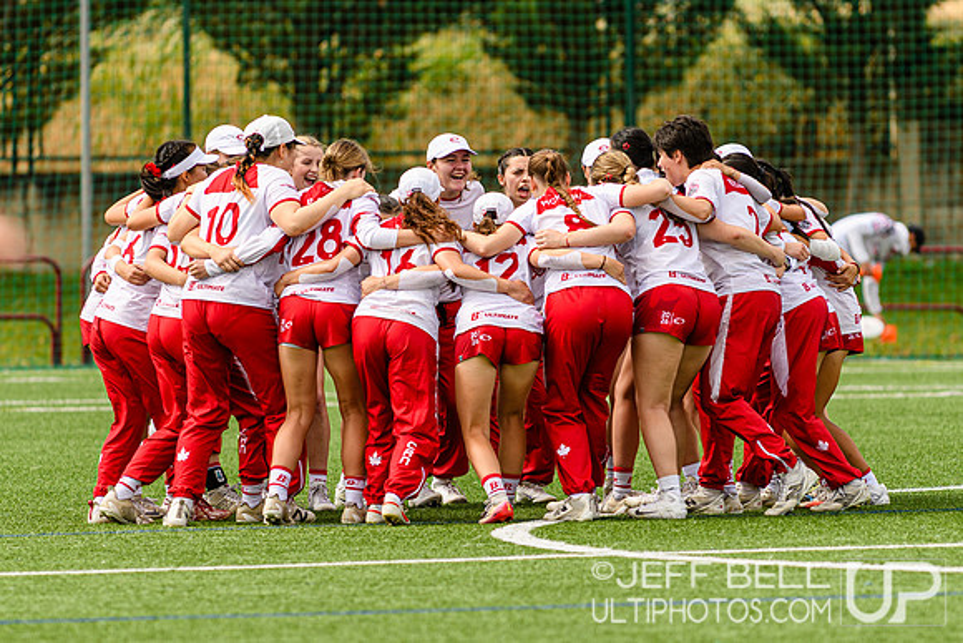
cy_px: 315
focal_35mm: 391
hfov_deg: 5.3
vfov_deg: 3.5
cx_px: 501
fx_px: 10459
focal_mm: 200
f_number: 3.2
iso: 125
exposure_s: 1/1250
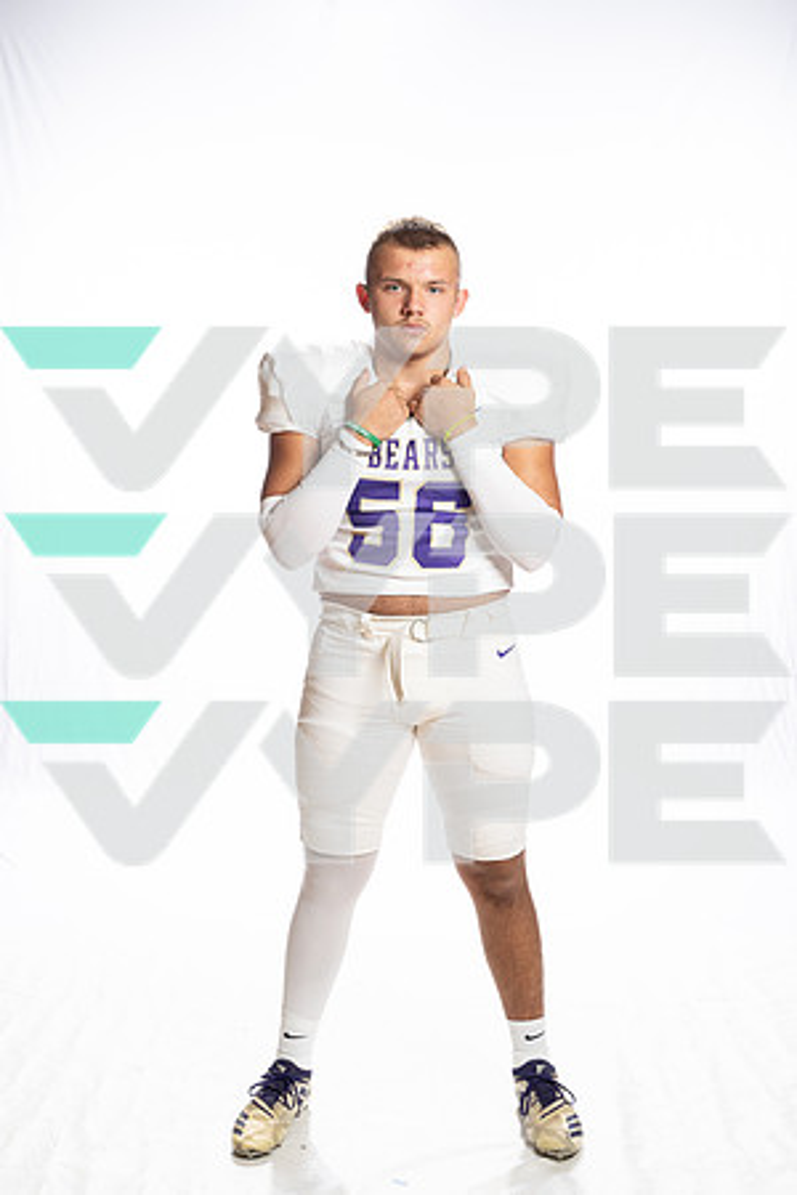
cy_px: 598
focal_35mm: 51
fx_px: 1693
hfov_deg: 26.5
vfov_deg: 38.9
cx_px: 398
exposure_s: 1/250
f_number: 8
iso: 800
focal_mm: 51
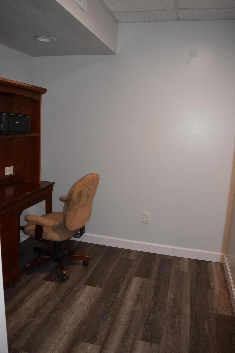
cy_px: 176
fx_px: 264
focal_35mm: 27
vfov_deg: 67.4
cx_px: 118
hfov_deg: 47.9
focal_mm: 18
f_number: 4.5
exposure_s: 1/80
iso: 800
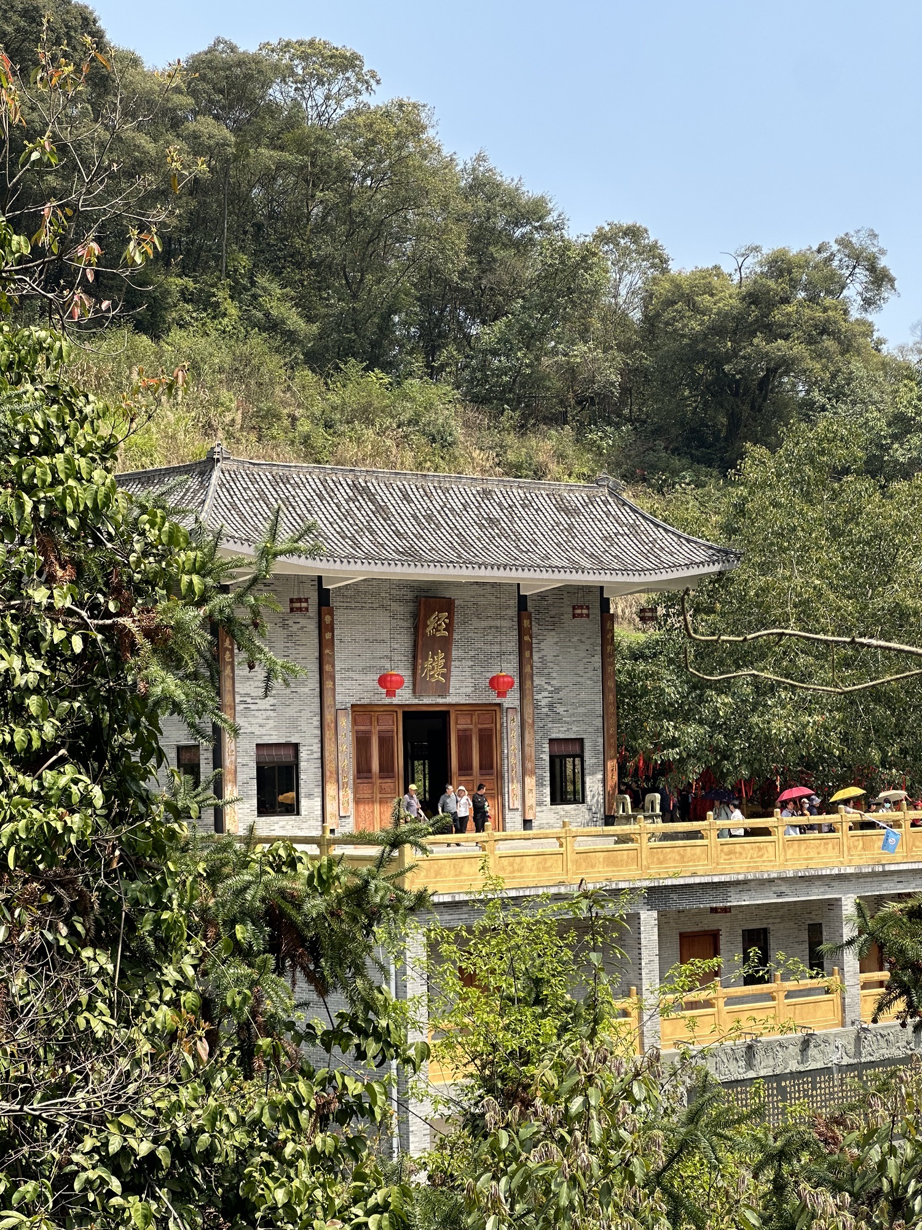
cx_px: 461
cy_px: 615
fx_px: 2735
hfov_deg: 19.1
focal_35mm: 77
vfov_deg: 25.3
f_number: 2.8
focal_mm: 9
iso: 32
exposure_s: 1/385
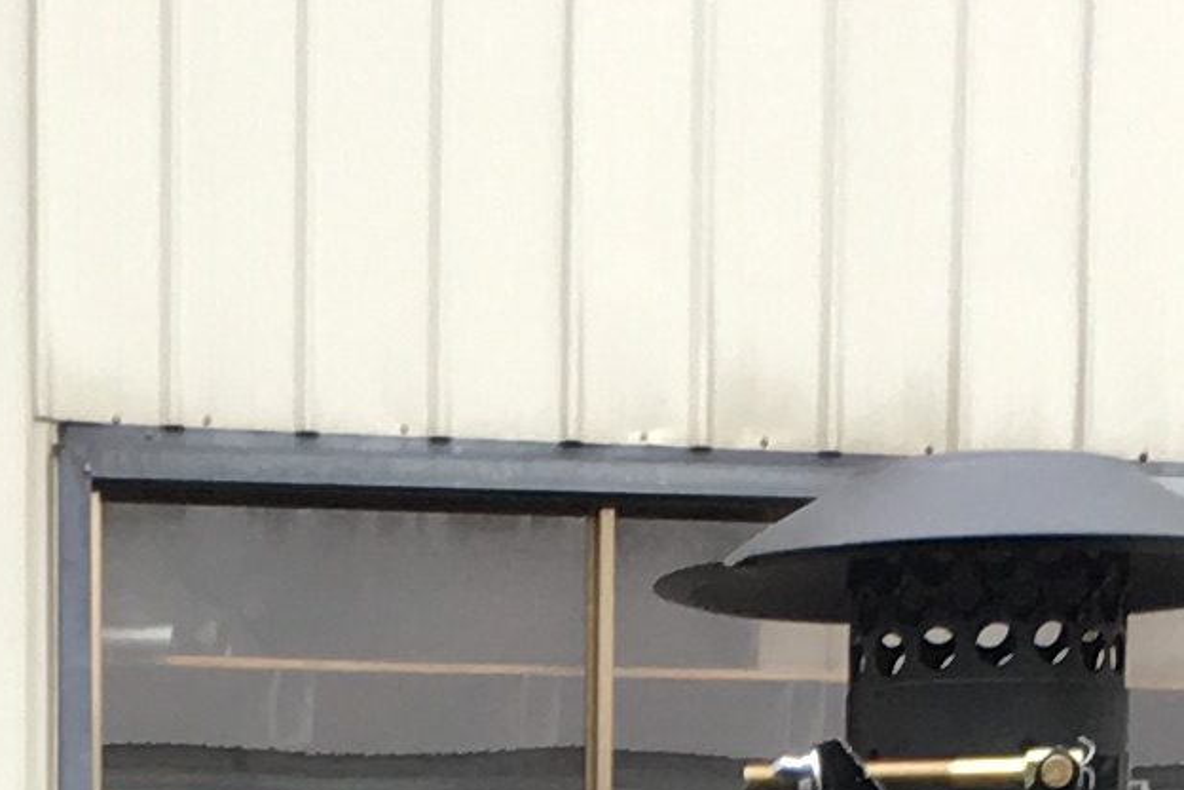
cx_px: 65
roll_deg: -0.2
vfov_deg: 6.3
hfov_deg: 10.5
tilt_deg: -7.5
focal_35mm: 195
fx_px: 6413
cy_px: 2579
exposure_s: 1/100
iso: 32
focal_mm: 4.15
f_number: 2.2
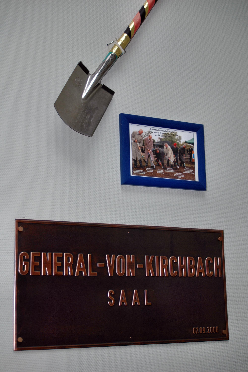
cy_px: 186
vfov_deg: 33.4
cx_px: 124
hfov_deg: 22.6
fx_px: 621
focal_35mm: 60
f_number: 5.3
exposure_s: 1/60
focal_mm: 40
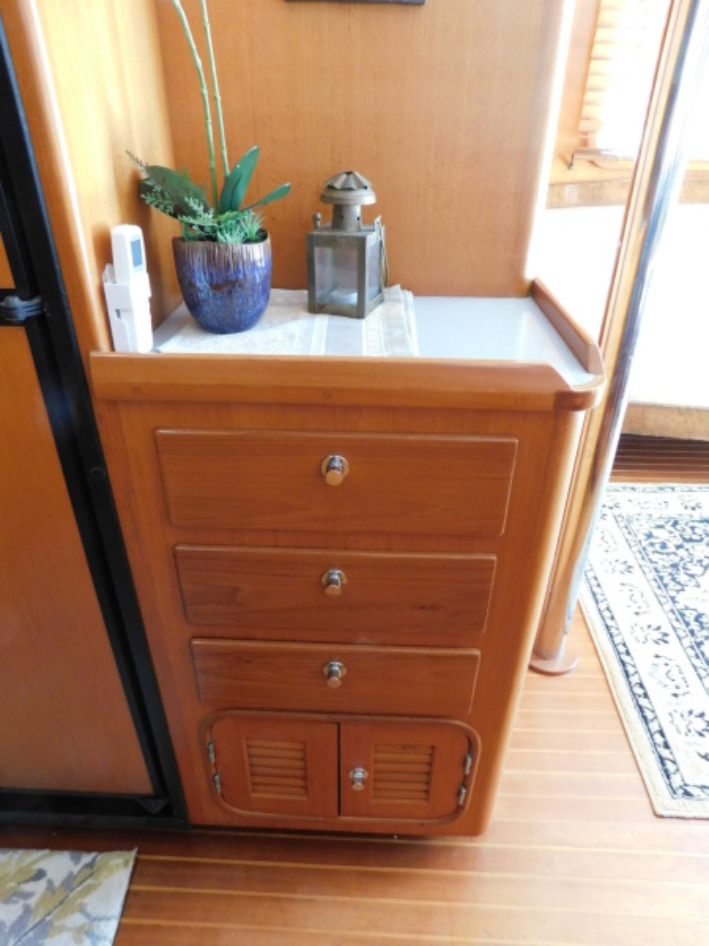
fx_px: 628
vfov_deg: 73.9
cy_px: 473
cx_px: 354
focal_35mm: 23
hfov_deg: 58.9
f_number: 3
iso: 400
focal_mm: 4
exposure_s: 1/30
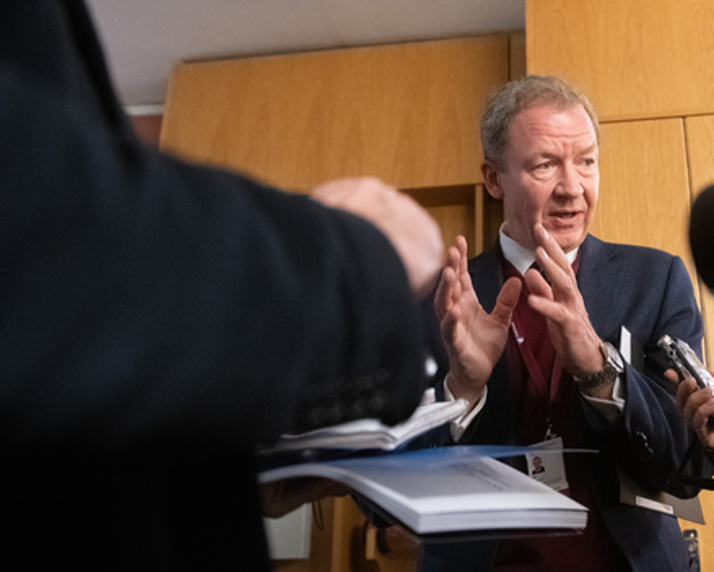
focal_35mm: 41
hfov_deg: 43.0
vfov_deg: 36.3
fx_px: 867
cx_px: 556
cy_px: 204
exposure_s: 1/160
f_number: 2.8
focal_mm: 24
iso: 6400
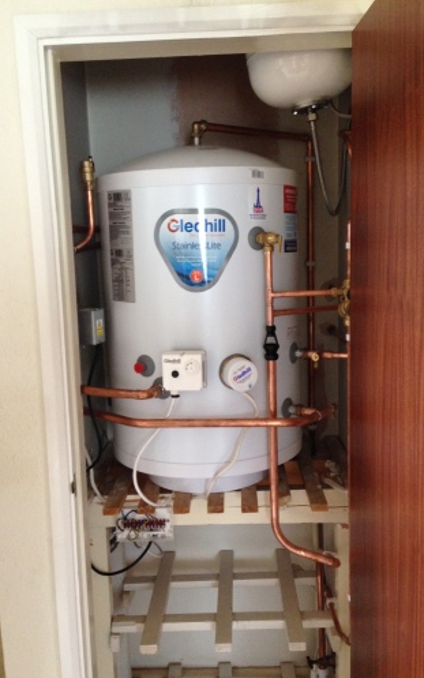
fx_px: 665
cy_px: 341
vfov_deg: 54.0
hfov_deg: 35.4
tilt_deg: -9.2
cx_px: 218
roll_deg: +1.7
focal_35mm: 36
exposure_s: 1/20
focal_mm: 4.12
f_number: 2.4
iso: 200
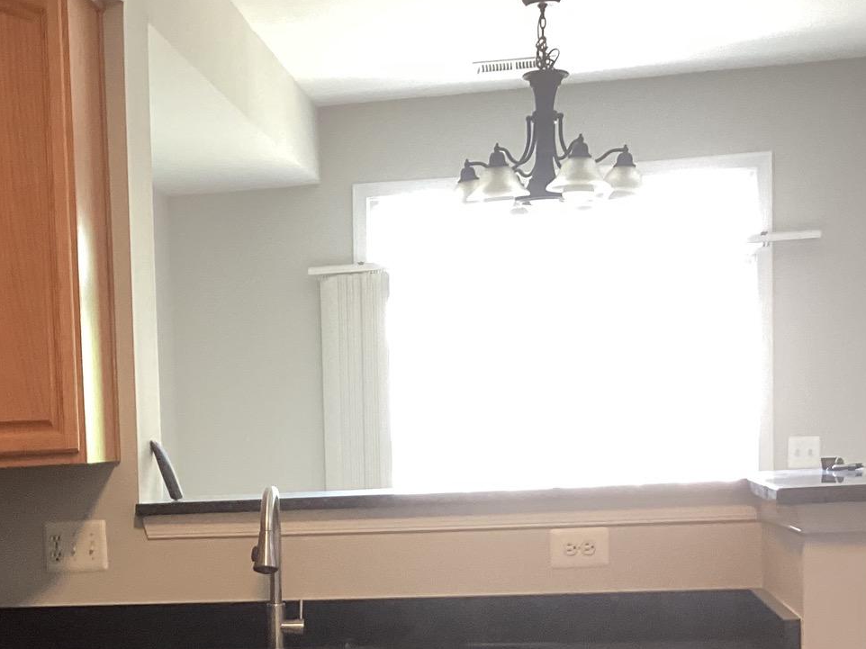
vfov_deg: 21.7
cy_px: 599
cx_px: 142
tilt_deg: -4.5
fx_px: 1651
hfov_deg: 28.6
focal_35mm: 66
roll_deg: +1.7
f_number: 2.4
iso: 160
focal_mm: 3.3
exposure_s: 1/60
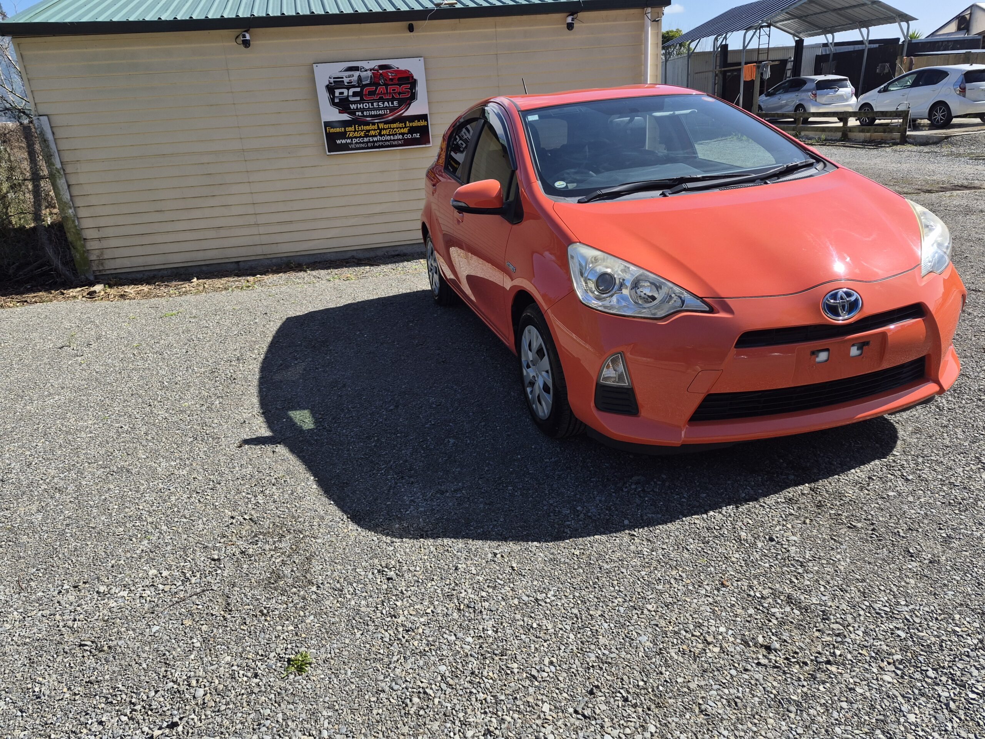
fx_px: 654
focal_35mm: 23
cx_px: 492
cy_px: 370
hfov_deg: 73.9
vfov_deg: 58.9
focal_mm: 5.4
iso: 80
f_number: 1.8
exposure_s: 1/4464
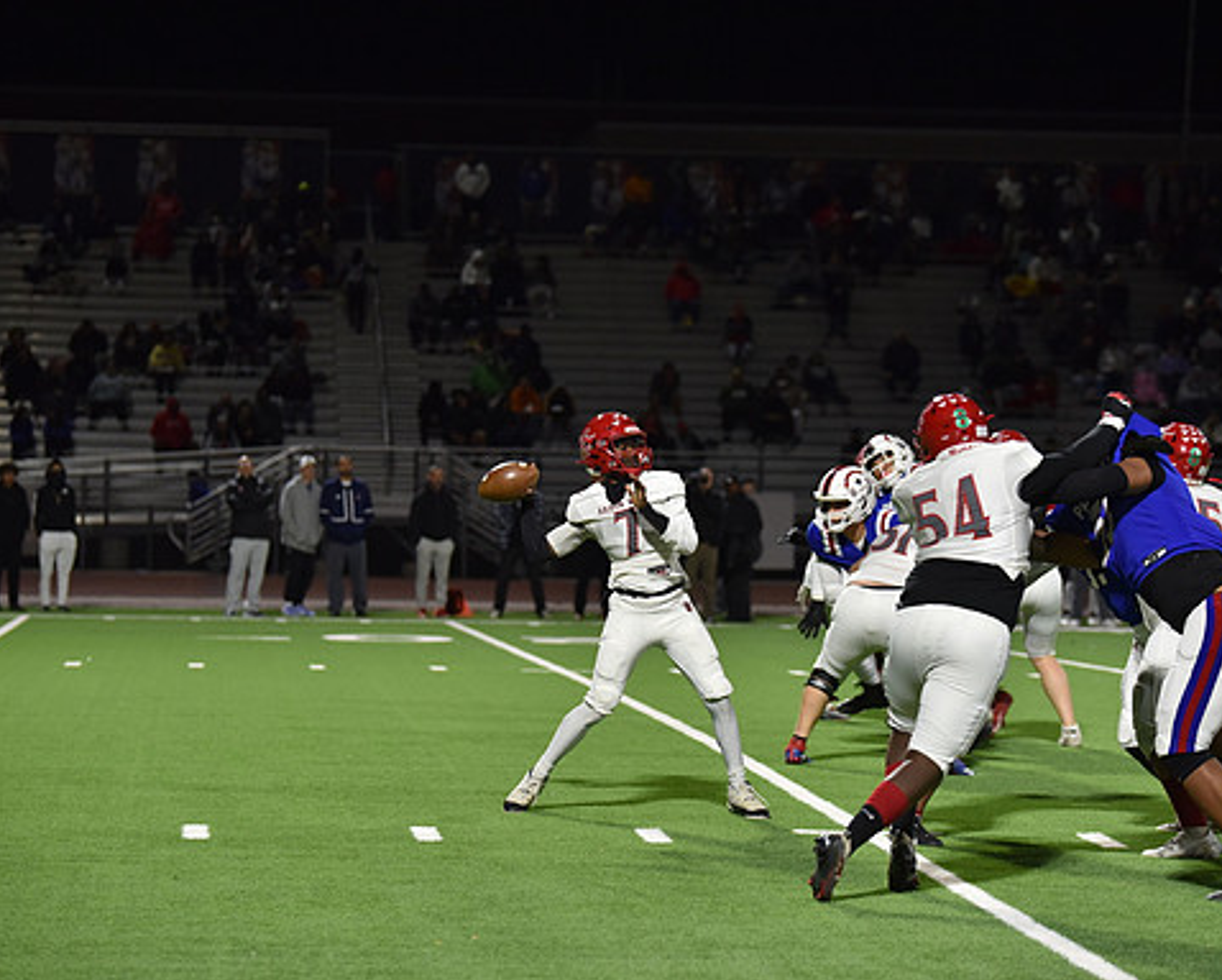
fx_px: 4777
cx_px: 611
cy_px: 493
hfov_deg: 14.6
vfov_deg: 11.7
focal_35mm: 132
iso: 2000
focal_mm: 116
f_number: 2.8
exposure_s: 1/500
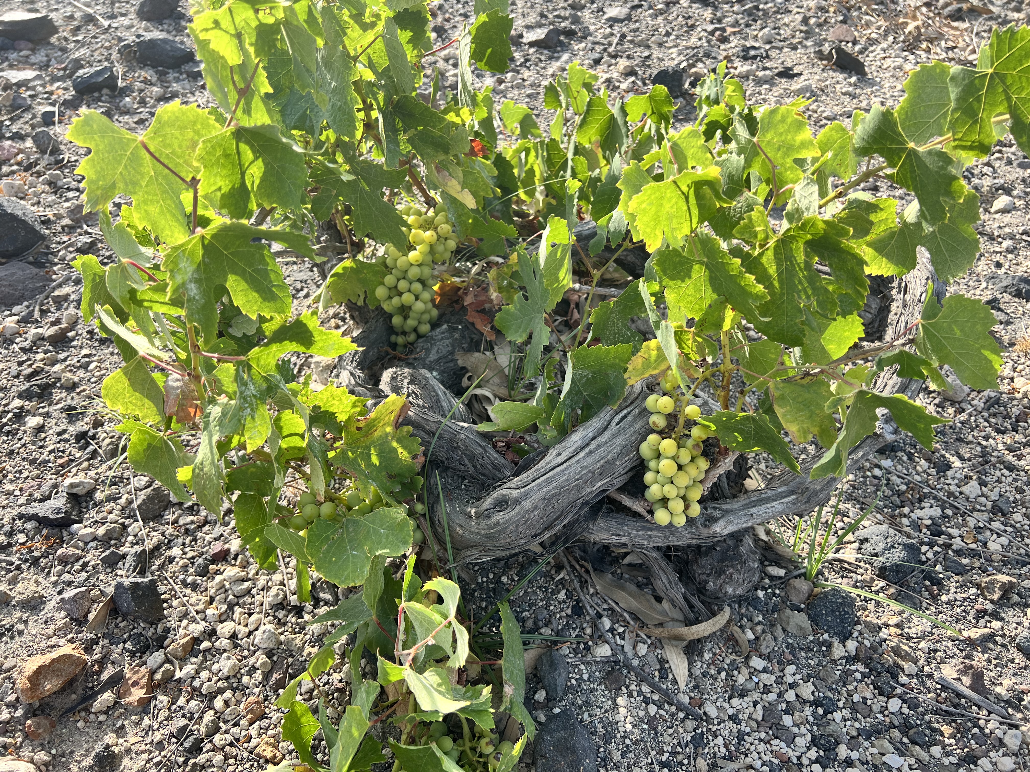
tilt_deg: -42.2
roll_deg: +5.1
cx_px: 515
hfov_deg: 67.3
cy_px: 386
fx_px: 774
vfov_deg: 53.1
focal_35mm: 26
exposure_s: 1/558
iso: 50
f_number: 1.5
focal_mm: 5.7
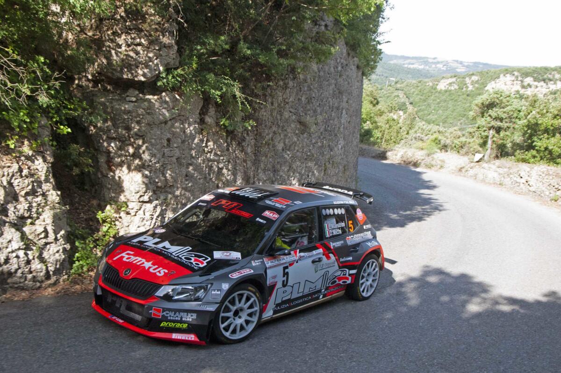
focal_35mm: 42
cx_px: 280
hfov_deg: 46.4
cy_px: 186
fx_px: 654
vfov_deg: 31.8
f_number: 6.3
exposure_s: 1/800
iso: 640
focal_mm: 28
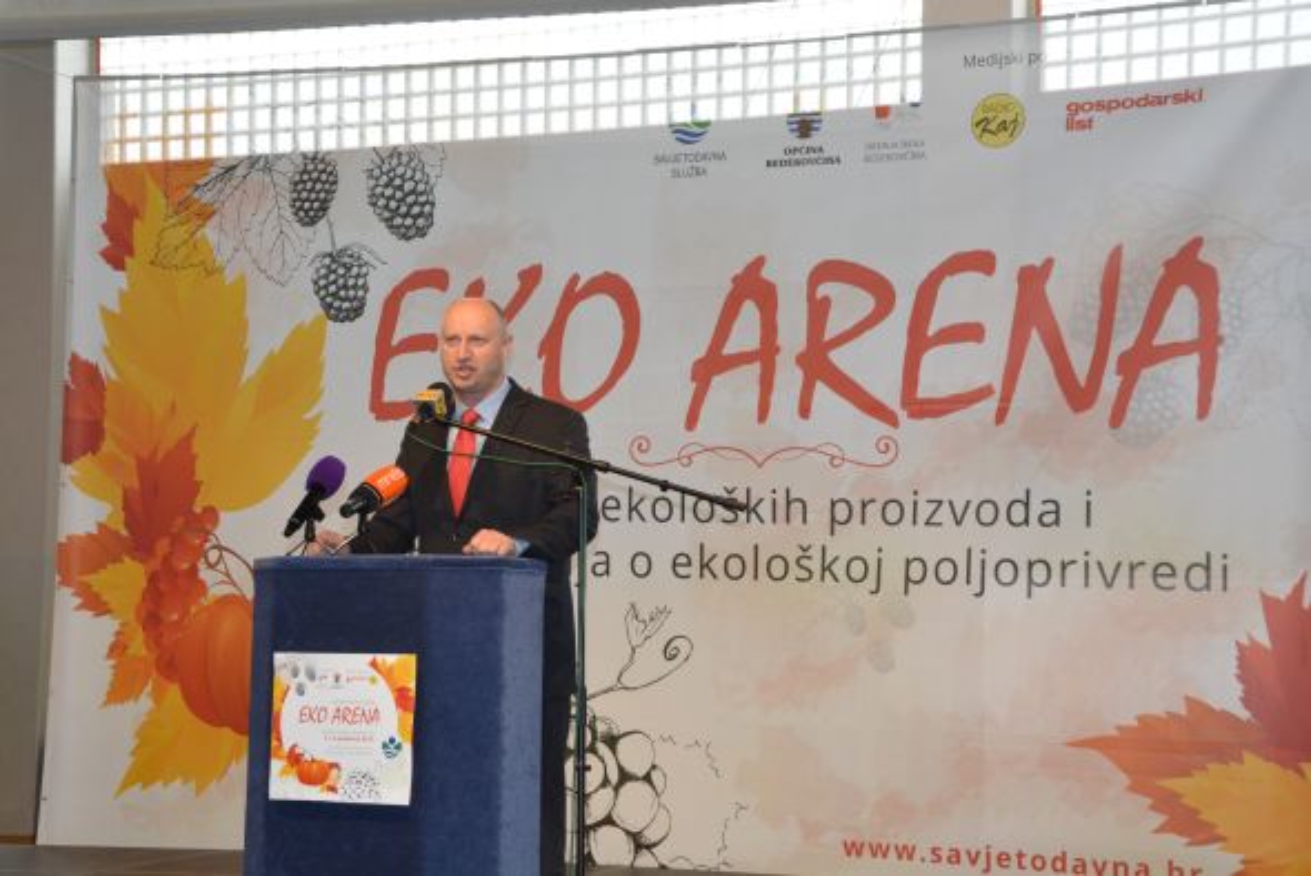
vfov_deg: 20.2
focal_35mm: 68
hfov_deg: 29.9
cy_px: 438
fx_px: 2459
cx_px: 656
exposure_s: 1/60
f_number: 10
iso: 1250
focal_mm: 45
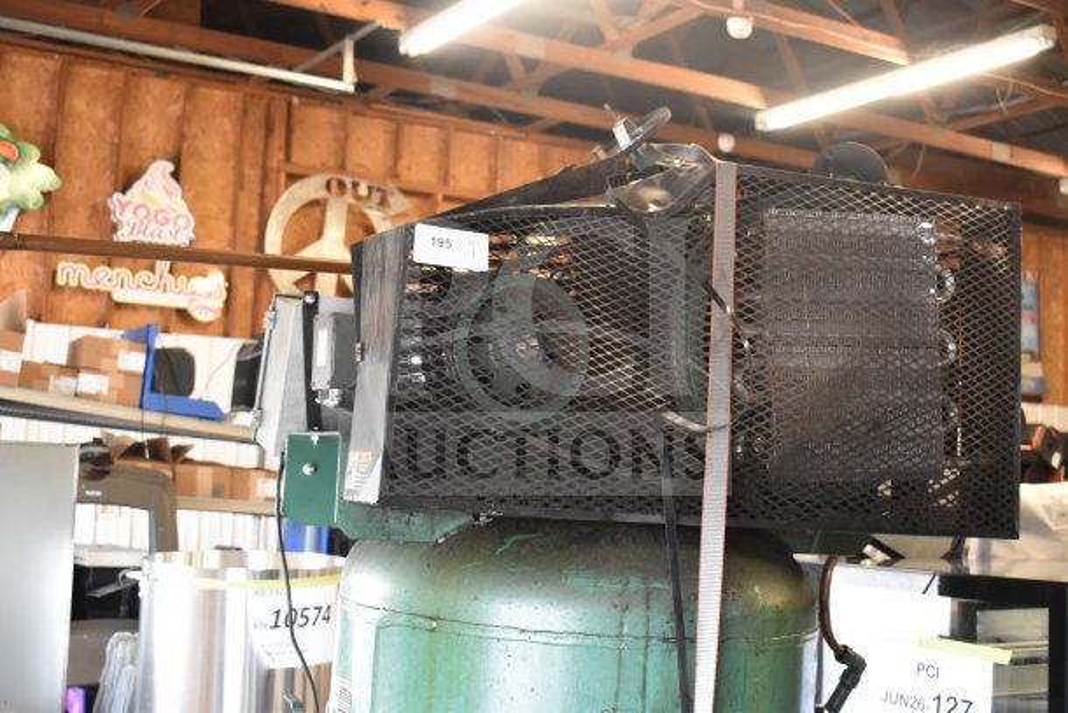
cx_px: 534
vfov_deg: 29.0
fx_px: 1380
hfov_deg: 42.3
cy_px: 356
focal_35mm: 46
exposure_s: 1/50
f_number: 4.2
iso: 2000
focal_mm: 31
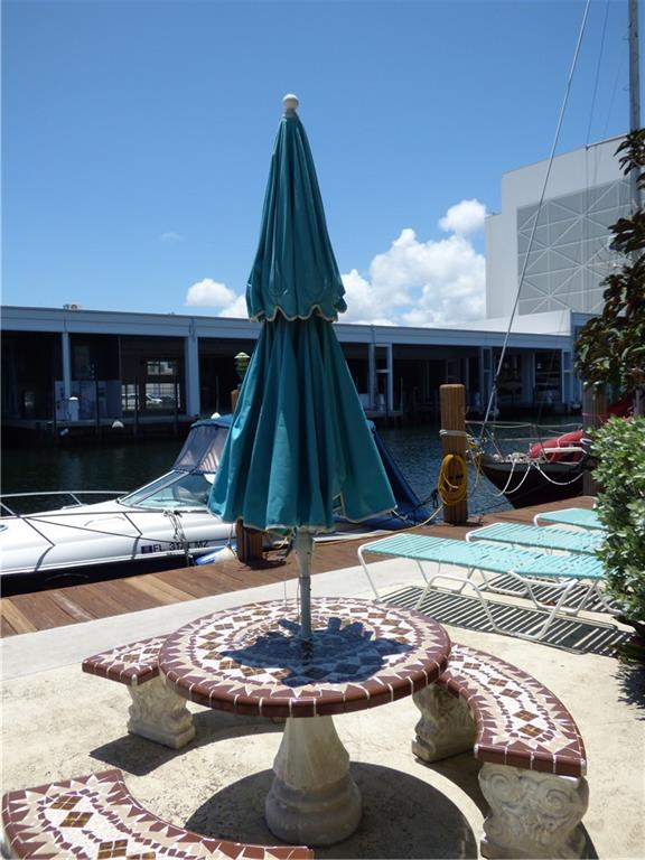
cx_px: 322
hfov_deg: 49.7
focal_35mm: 28
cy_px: 430
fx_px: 696
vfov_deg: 63.4
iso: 100
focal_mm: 5.04
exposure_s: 1/1600
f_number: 3.2
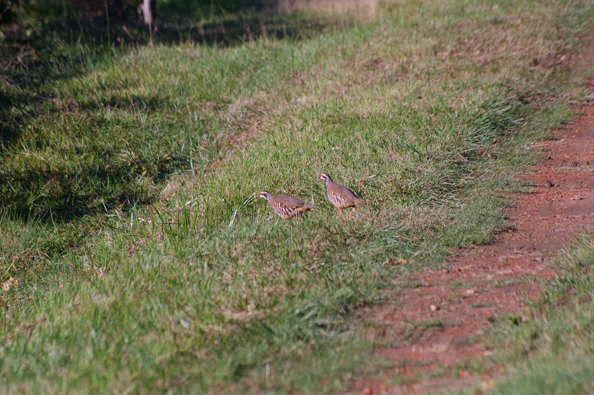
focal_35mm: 450
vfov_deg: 3.0
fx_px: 7418
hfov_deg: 4.6
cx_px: 297
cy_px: 198
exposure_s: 1/350
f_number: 8
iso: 200
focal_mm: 300
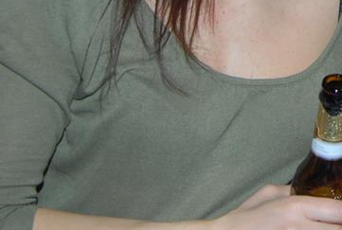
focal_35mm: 114
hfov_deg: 17.0
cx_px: 421
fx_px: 1086
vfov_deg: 11.8
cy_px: -71
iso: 400
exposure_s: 1/100
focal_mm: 24
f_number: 5.6
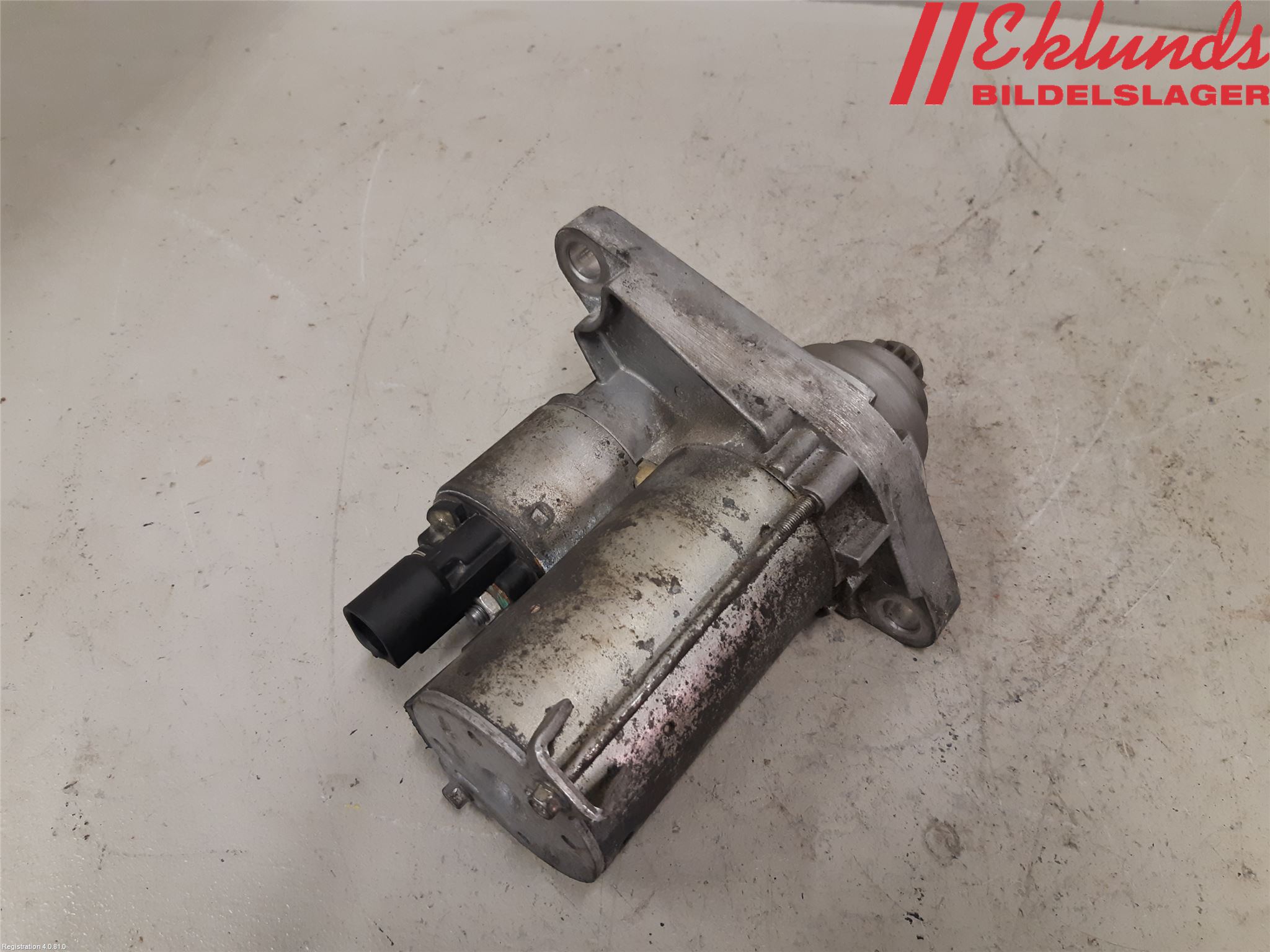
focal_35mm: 26
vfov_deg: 53.1
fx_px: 954
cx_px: 635
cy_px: 476
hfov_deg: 67.3
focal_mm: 3.93
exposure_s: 1/50
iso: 125
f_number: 1.7
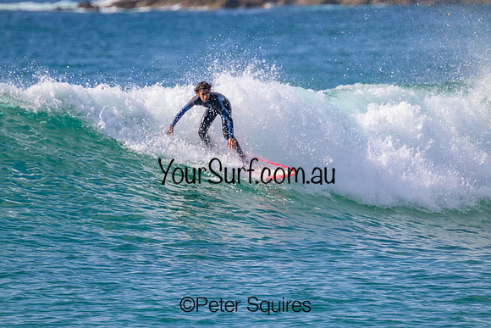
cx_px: 246
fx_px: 10913
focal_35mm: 800
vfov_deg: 1.7
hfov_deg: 2.6
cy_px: 164
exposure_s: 1/2000
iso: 1000
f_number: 11
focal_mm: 800
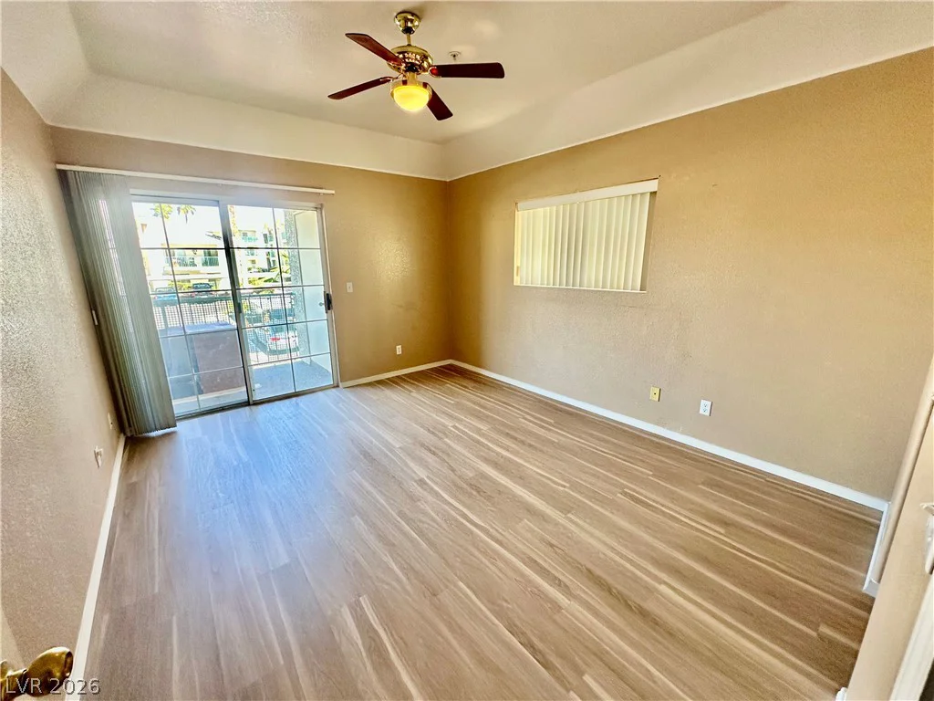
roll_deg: +0.7
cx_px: 467
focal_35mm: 14
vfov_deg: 85.7
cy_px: 350
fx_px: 378
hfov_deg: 102.1
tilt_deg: -14.7
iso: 125
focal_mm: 2.22
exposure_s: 1/120
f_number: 2.2
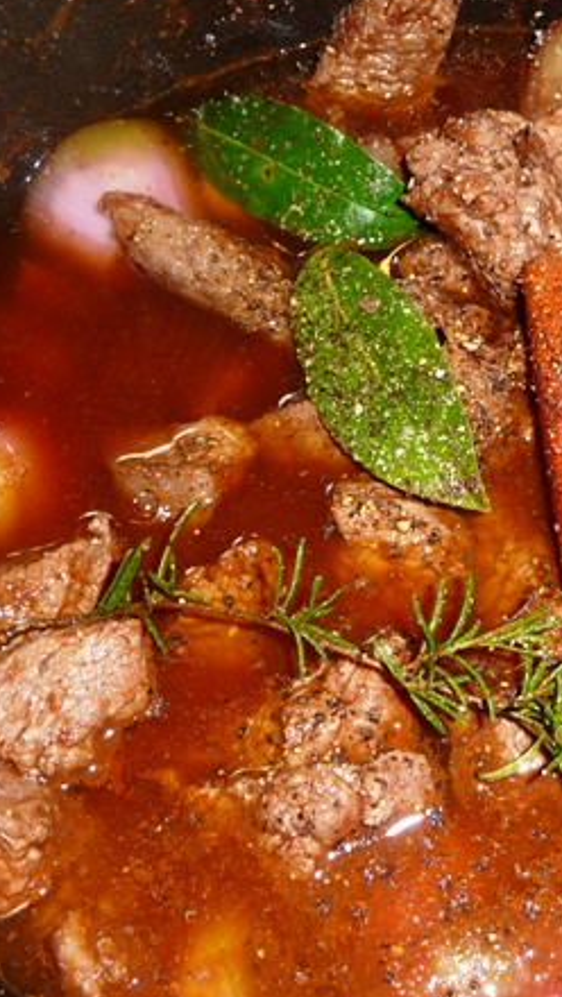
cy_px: 510
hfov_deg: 20.7
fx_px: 1508
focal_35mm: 57
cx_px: 496
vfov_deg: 36.6
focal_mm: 6
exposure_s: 1/30
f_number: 3.7
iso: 100
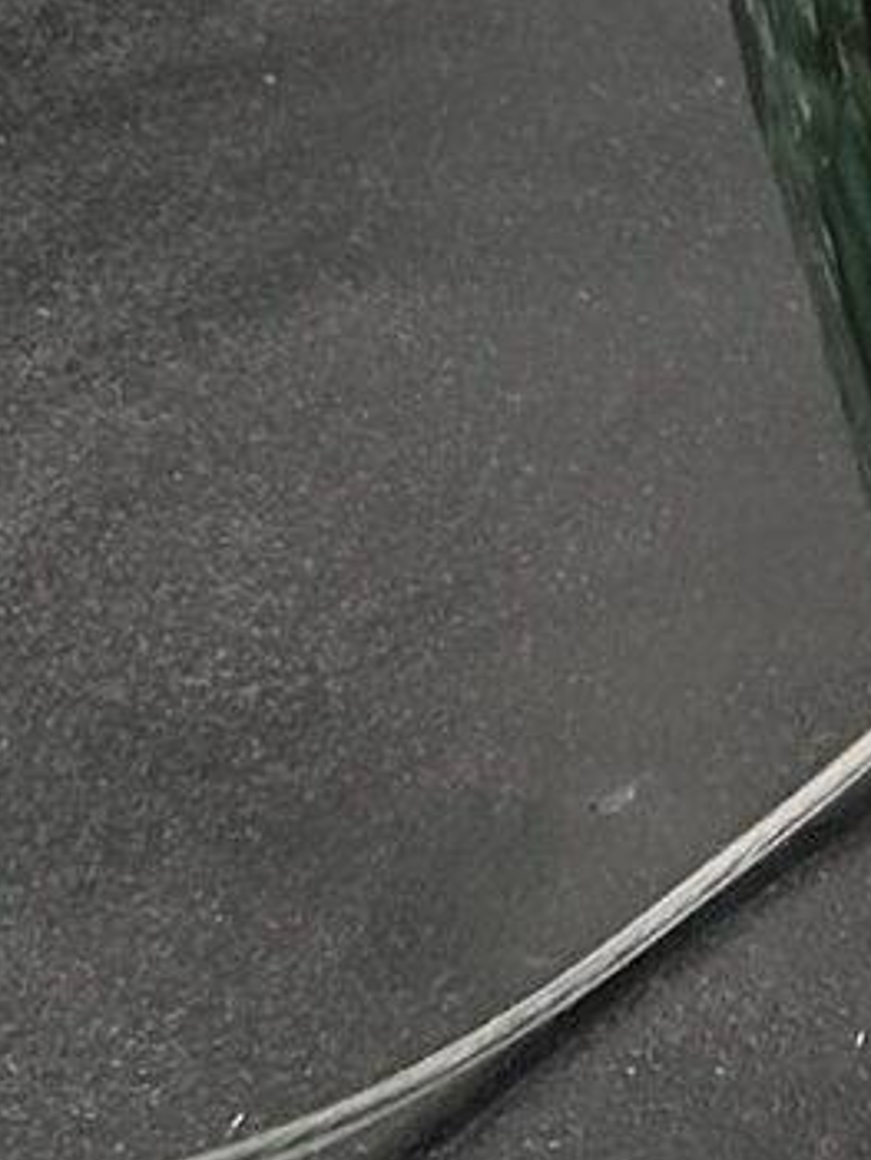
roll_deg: -3.0
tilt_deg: -4.9
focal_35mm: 190
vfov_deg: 8.3
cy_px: -2632
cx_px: 1957
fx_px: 6367
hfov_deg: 7.4
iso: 80
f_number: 1.5
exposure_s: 1/60
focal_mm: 5.7
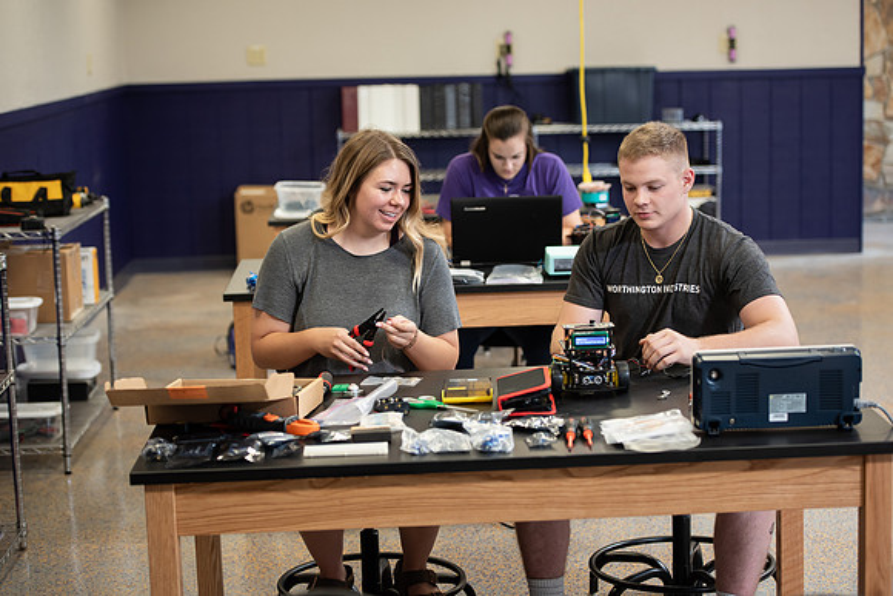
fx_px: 1861
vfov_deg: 18.2
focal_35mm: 75
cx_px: 446
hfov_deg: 27.0
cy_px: 298
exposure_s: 1/200
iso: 800
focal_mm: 75
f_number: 3.5
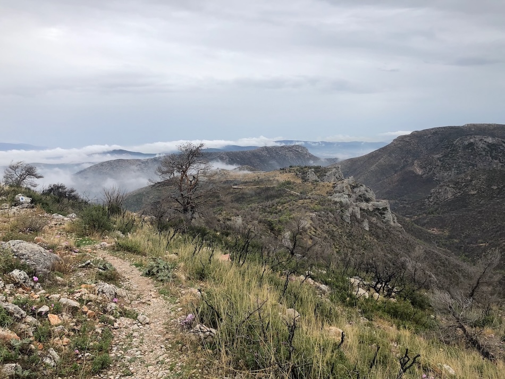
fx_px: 409
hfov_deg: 63.4
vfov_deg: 49.8
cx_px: 252
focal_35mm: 28
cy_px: 190
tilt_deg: -7.4
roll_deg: +1.4
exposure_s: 1/1372
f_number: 1.8
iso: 20
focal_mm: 3.99
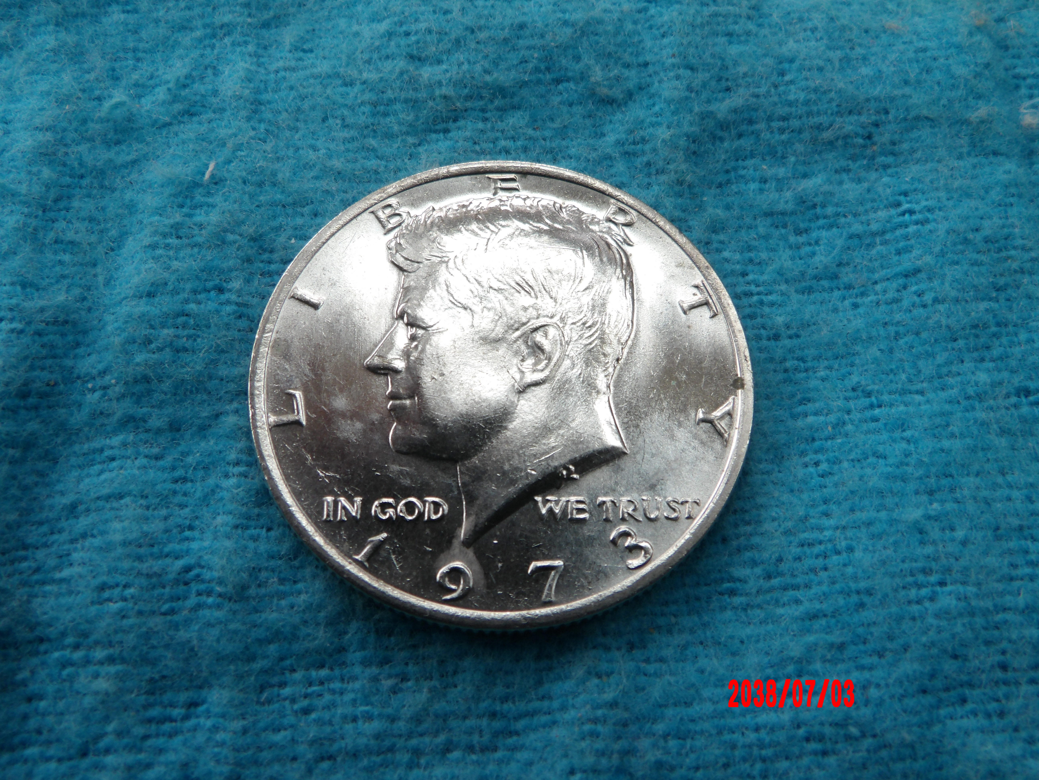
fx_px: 1021
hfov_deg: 54.0
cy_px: 390
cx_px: 520
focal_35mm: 34
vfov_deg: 41.8
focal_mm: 6.2
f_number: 4.5
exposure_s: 1/62
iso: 100
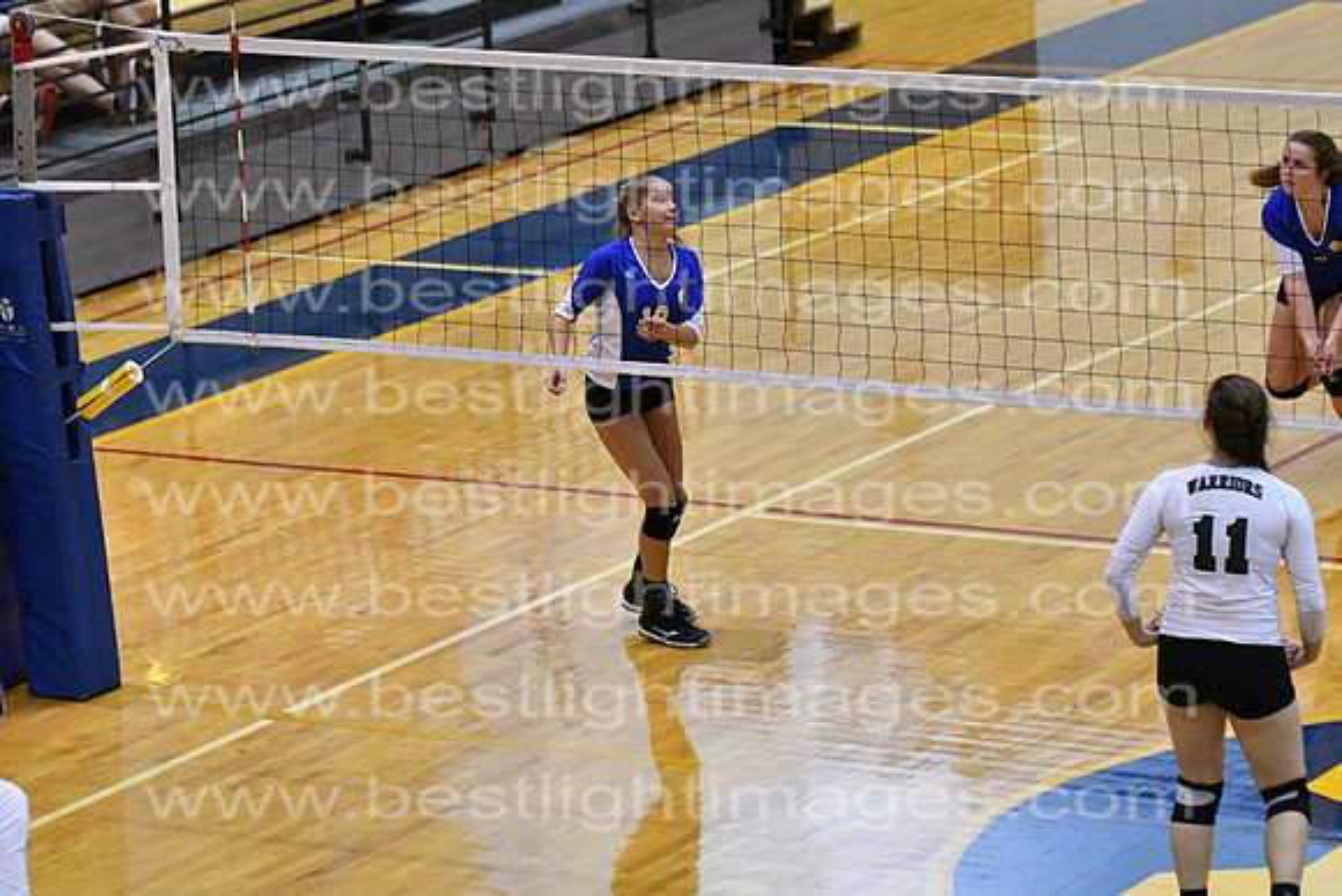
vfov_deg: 6.5
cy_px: 448
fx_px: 7830
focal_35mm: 210
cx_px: 671
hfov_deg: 9.8
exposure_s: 1/640
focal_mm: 140
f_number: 4
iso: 8000
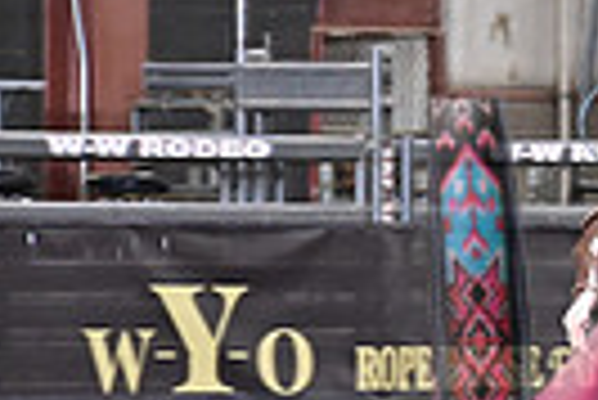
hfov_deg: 2.5
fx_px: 13403
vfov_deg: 1.7
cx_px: 1263
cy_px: 416
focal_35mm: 806
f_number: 3.5
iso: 2500
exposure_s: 1/250
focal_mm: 185
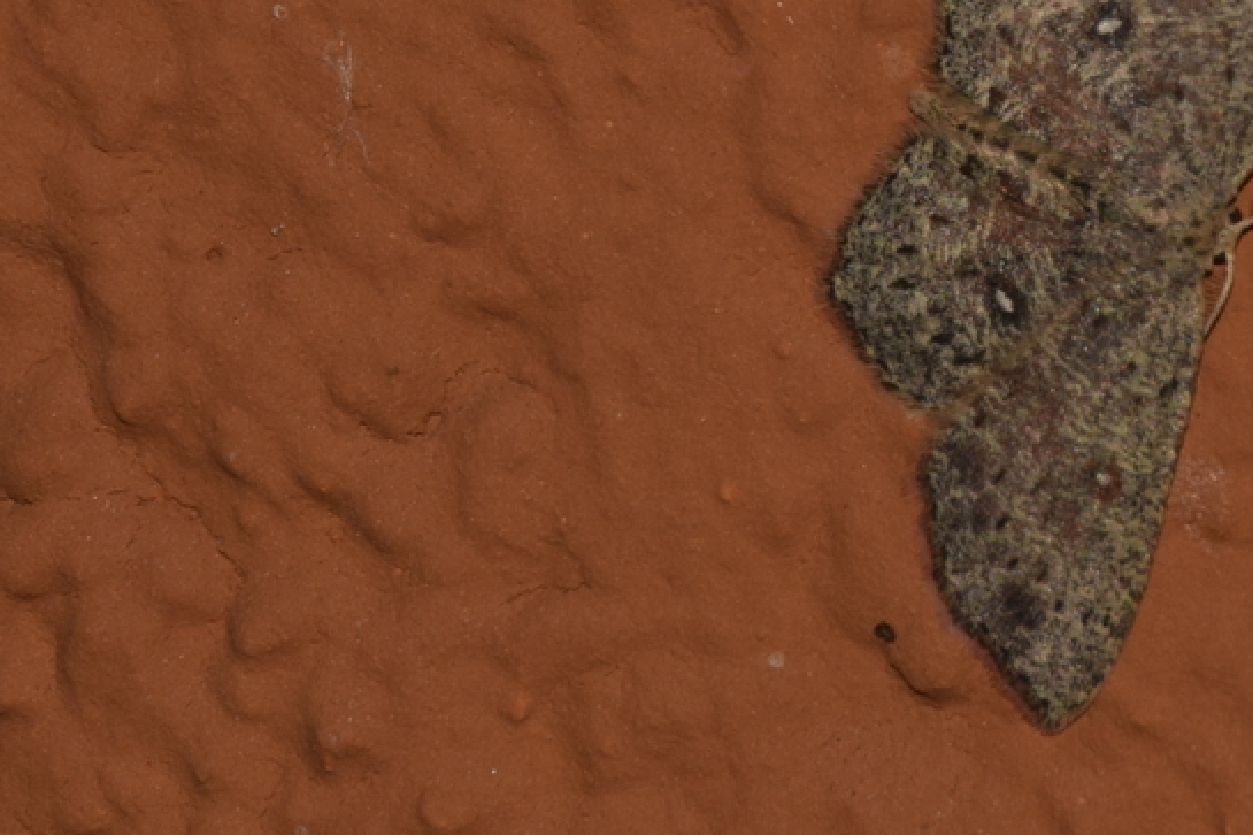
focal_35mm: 370
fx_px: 12873
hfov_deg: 5.6
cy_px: 196
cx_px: 1022
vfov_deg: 3.7
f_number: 16
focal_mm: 140
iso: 100
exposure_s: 1/200
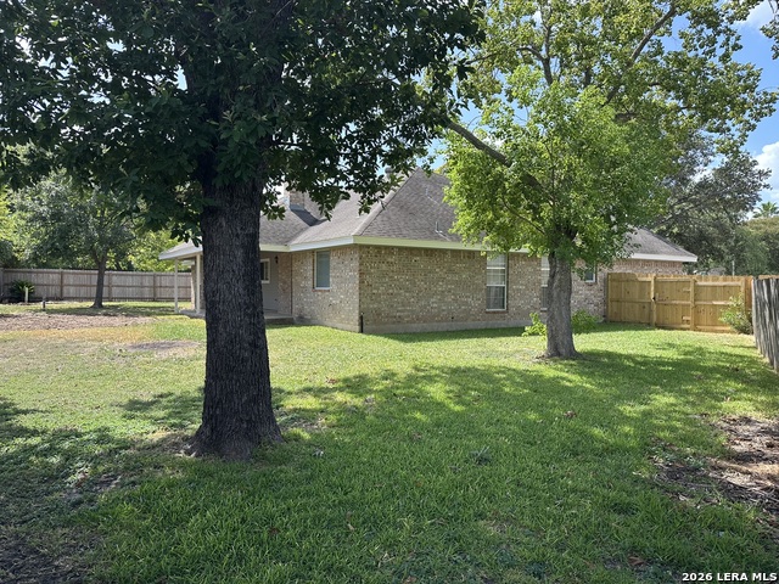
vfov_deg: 56.8
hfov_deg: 71.6
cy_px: 292
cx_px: 390
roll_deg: -0.2
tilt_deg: -1.0
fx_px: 540
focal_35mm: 24
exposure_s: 1/1050
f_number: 1.78
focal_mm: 6.86
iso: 80
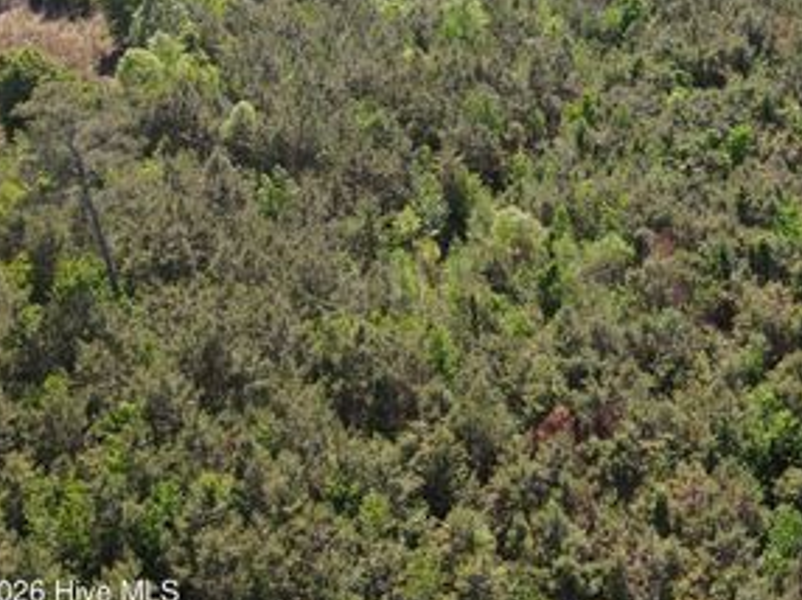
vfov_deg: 33.2
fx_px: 972
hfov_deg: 42.5
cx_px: 656
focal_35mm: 42
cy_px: 114
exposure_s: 1/240
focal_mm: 4.5
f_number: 2.8
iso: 100
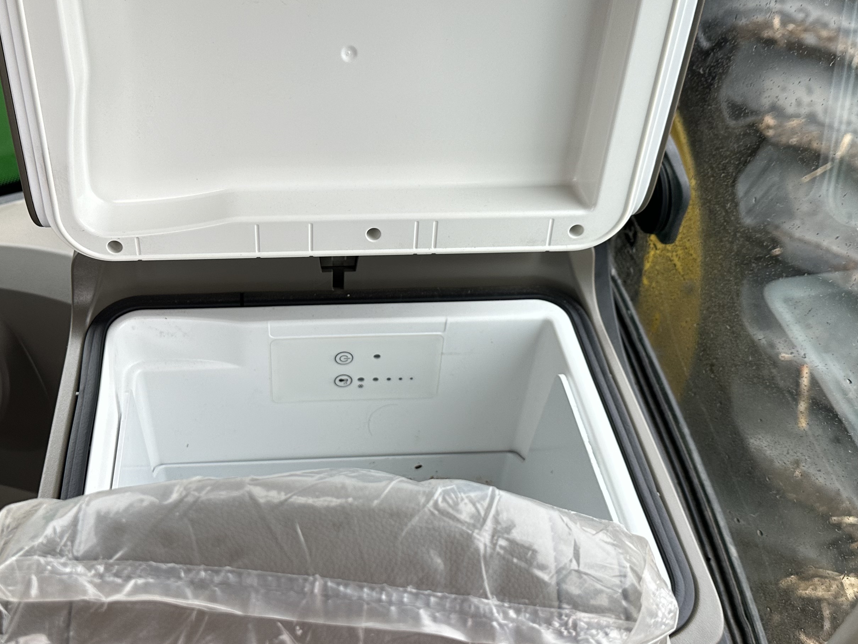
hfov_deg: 46.5
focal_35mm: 40
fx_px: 991
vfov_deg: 35.9
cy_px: 290
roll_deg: -2.8
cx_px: 341
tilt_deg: -44.8
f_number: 1.78
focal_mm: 6.86
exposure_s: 1/121
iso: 125
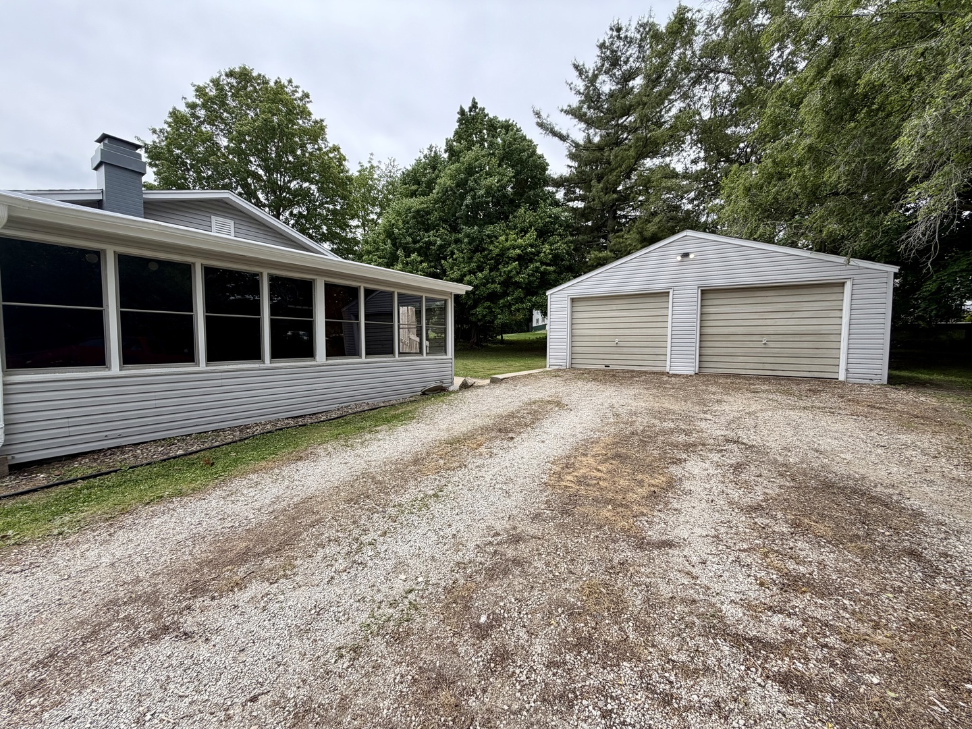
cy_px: 364
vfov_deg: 85.7
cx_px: 486
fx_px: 393
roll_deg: +0.1
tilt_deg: -3.1
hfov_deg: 102.1
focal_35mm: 14
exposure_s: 1/770
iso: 40
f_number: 2.2
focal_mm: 2.22
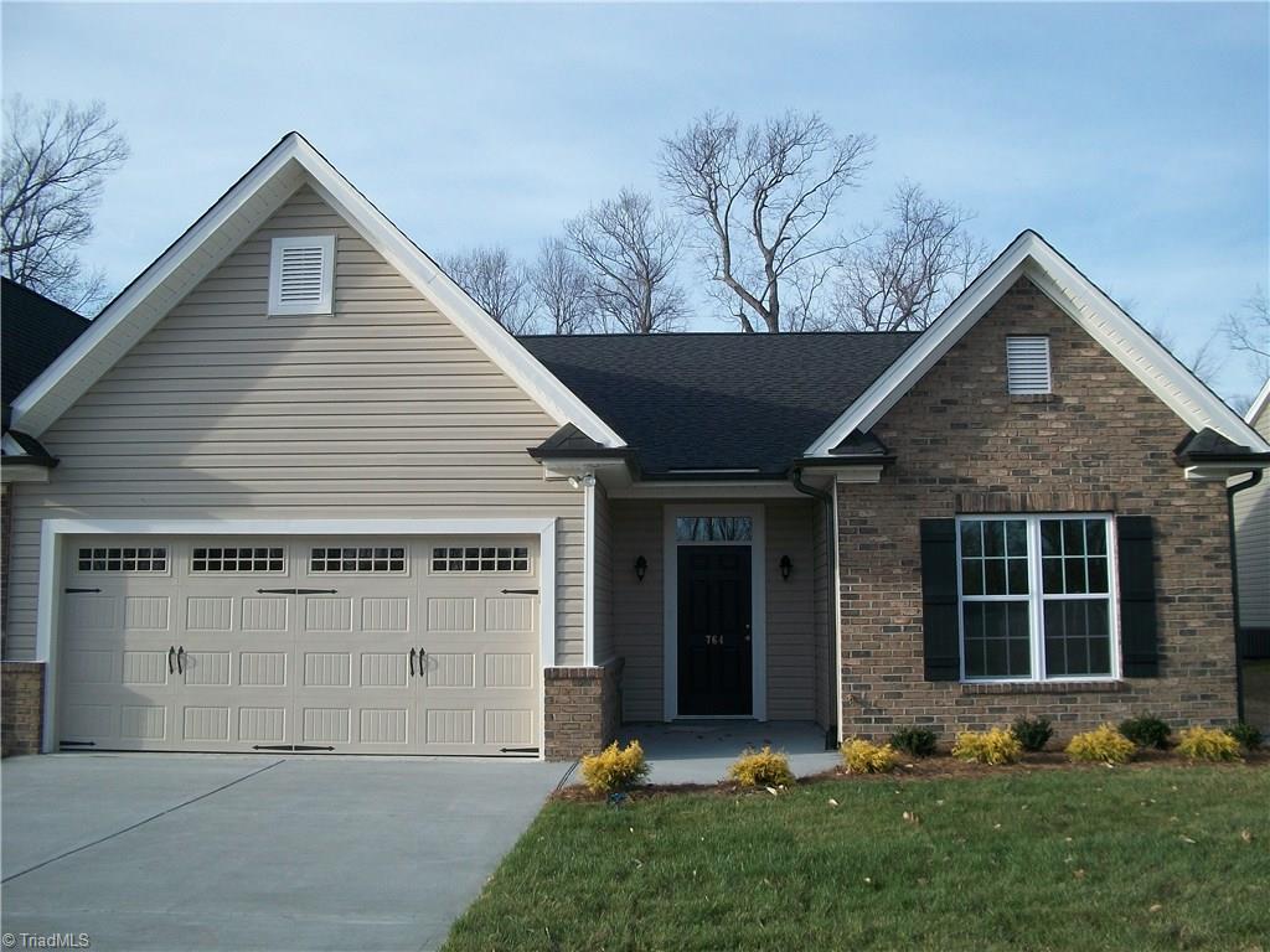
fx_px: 1174
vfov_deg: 44.2
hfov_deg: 56.8
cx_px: 635
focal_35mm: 32
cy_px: 476
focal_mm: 5.7
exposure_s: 1/200
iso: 80
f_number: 5.5
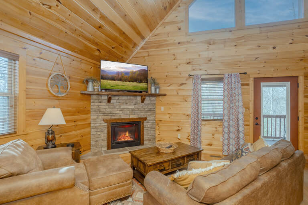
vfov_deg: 73.7
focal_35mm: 16
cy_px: 102
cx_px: 154
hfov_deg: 96.7
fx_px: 137
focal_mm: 16
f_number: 6.3
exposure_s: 1/200
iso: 800
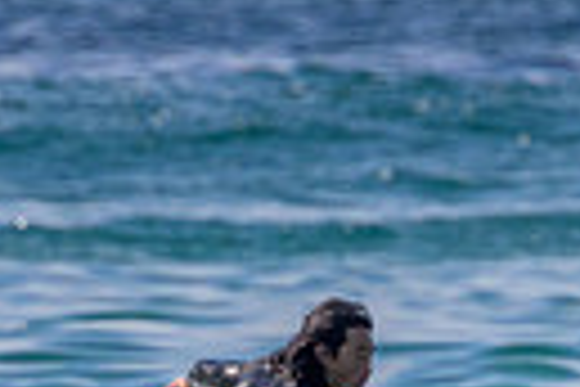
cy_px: 673
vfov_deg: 0.4
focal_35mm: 3585
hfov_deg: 0.6
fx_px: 57754
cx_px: 360
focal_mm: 800
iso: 1250
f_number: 11
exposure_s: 1/2000
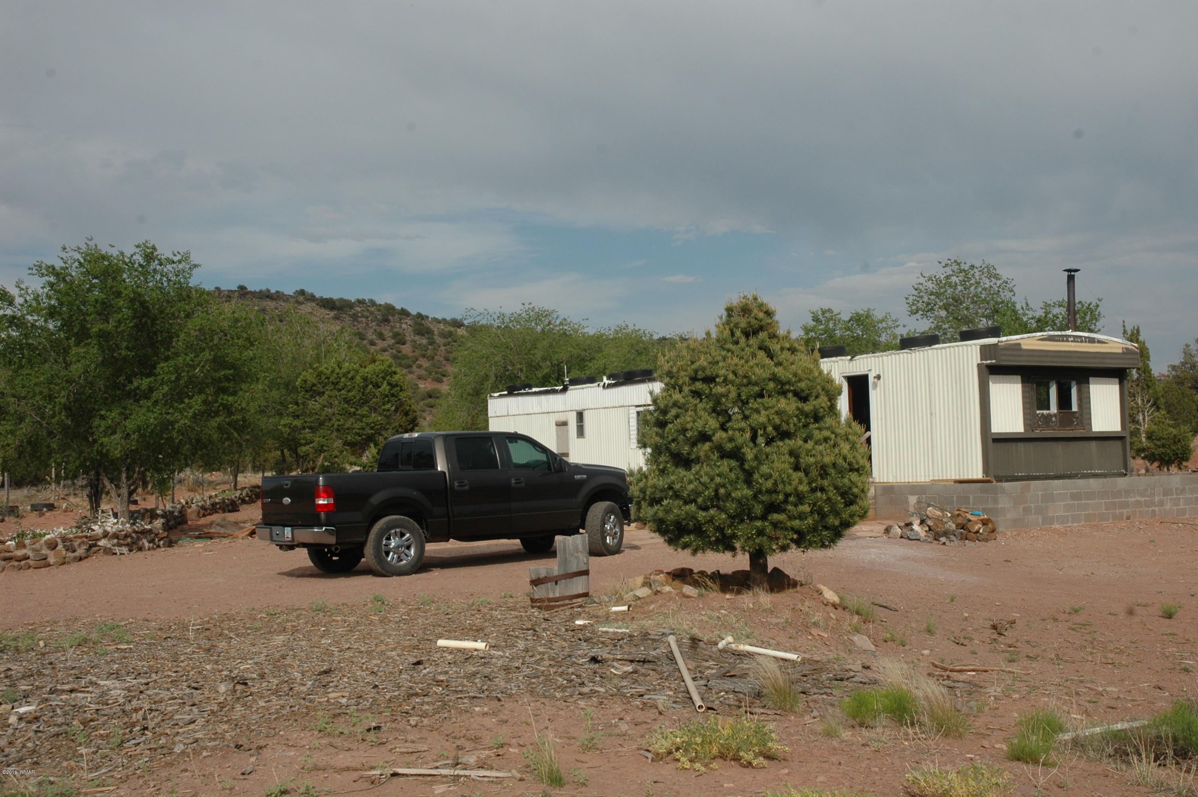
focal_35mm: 44
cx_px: 599
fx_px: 1446
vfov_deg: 30.8
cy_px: 398
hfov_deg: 45.0
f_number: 10
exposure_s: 1/400
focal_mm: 29
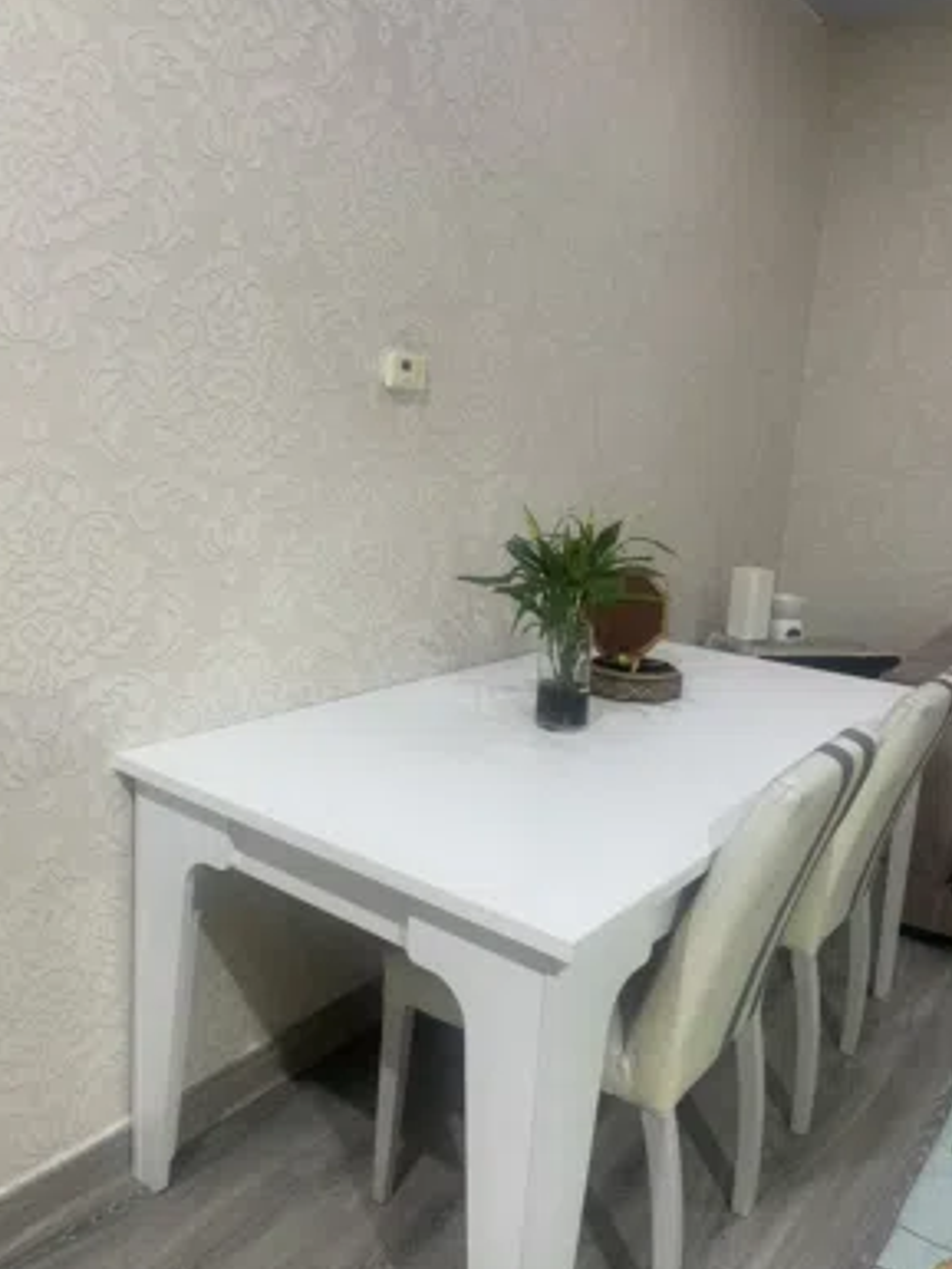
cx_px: 464
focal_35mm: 27
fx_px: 990
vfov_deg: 65.3
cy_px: 646
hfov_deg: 51.4
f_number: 1.6
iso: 80
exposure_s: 1/50
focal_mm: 4.2
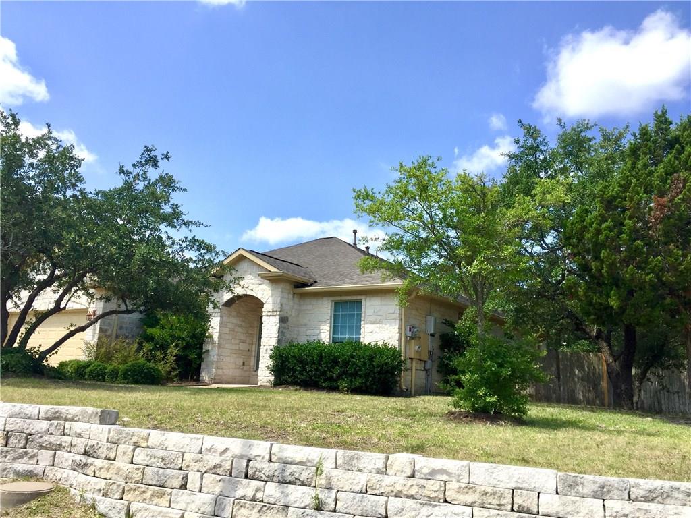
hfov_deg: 61.7
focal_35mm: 29
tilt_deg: +13.6
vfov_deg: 48.2
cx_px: 346
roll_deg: -4.9
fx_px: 579
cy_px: 259
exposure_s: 1/1522
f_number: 2.2
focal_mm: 4.15
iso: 32
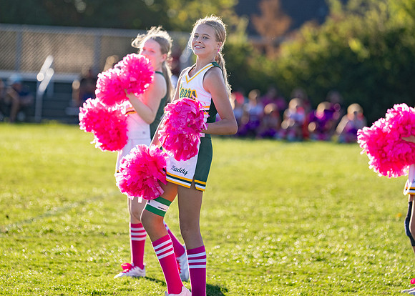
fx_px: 2558
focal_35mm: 217
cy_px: 111
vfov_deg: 6.6
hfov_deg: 9.3
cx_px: 180
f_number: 2.8
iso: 500
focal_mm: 164
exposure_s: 1/2500
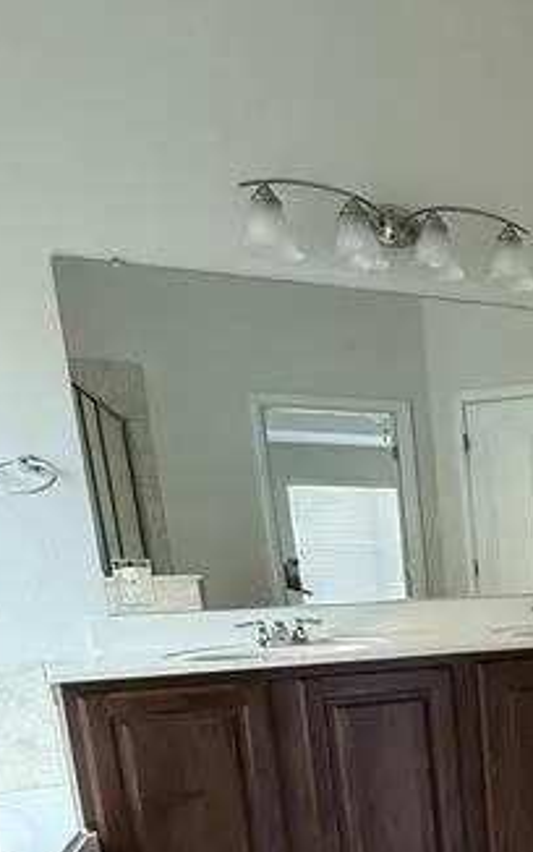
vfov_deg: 51.2
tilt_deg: -10.2
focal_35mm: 35
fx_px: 813
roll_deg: +0.7
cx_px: 711
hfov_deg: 28.8
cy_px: 706
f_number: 2.2
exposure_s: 1/61
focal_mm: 2.22
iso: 320
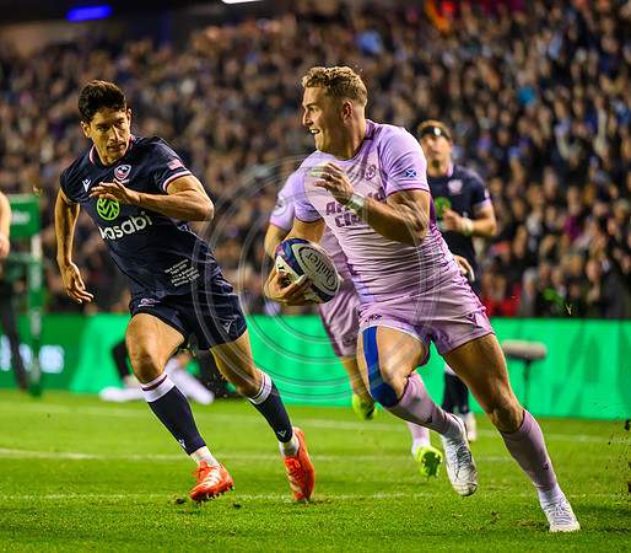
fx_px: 5256
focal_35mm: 271
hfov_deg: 6.9
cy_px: 291
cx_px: 284
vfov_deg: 6.0
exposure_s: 1/1000
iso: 5000
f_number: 2.8
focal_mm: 200
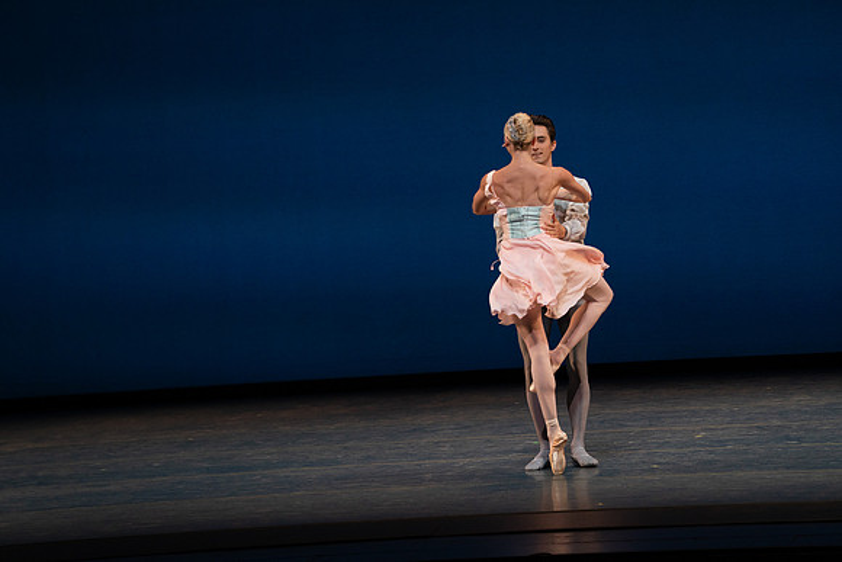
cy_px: 281
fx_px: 4679
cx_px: 421
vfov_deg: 6.9
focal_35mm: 200
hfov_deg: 10.3
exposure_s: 1/500
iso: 3200
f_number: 8
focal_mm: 200
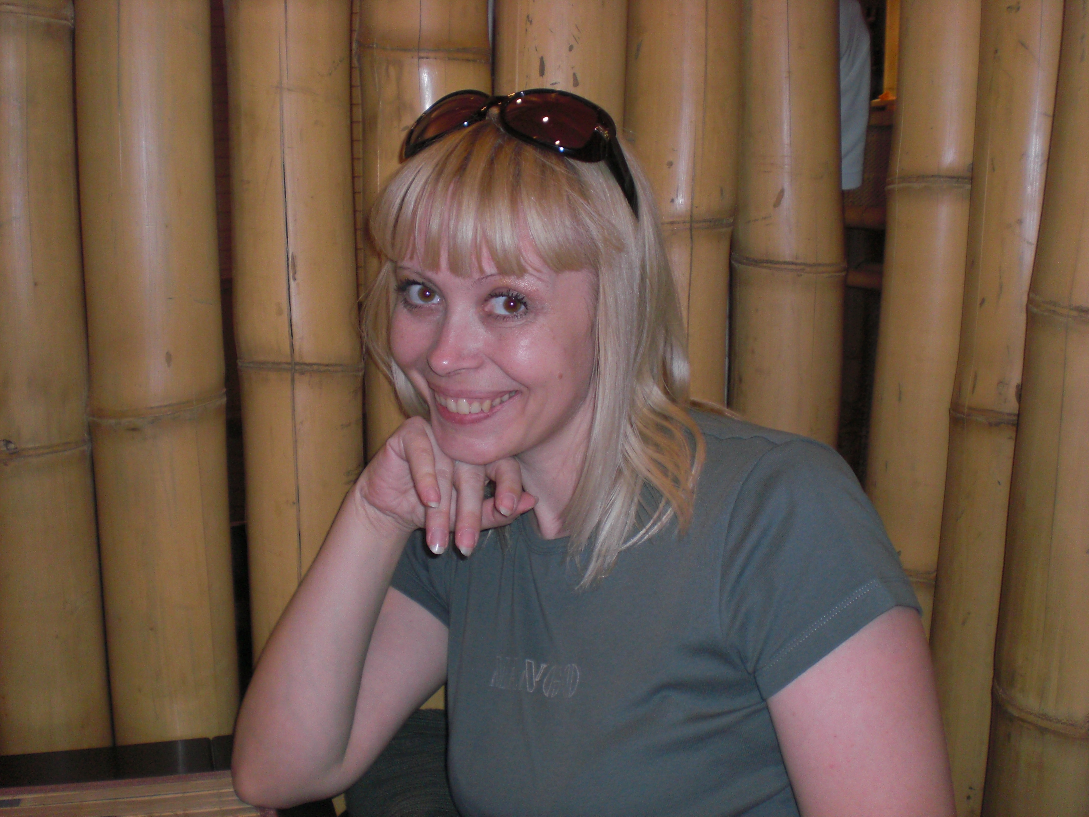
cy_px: 408
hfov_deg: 49.0
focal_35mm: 38
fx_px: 1195
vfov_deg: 37.7
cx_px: 544
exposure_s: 1/30
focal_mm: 6.3
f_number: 3.1
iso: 100
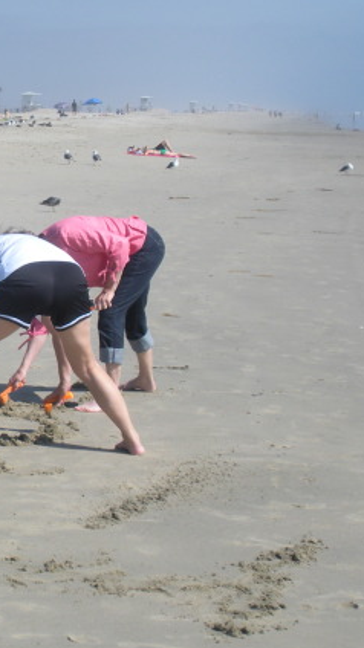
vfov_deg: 19.9
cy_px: 225
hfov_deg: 11.1
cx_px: -67
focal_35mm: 107
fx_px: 1839
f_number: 4.4
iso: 64
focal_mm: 9.1
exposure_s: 1/552
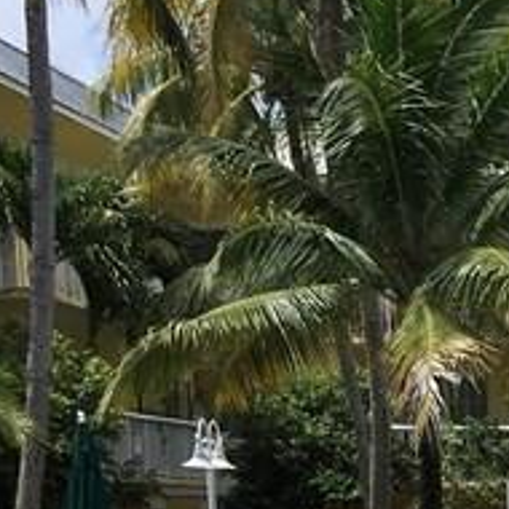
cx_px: 1066
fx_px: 2296
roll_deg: +0.5
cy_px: 908
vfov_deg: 11.7
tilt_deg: -9.5
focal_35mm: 138
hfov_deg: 11.3
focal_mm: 4.15
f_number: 2.2
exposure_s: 1/1508
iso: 25
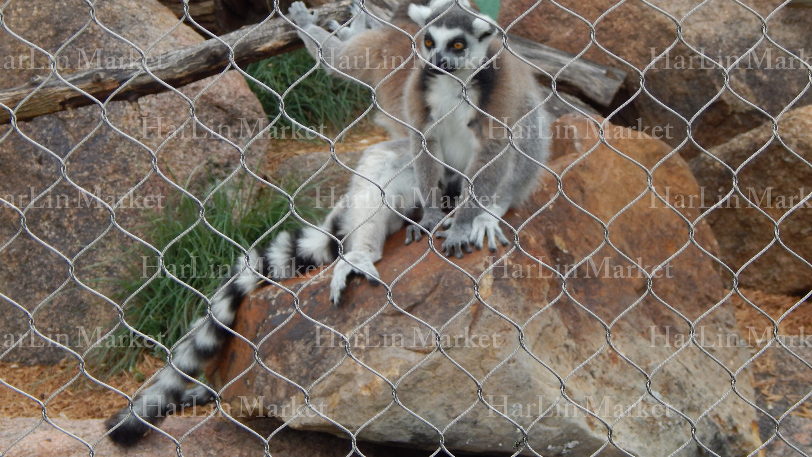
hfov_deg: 20.7
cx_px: 407
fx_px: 2218
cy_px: 200
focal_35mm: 103
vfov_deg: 11.8
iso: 125
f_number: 4.4
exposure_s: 1/200
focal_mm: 16.6
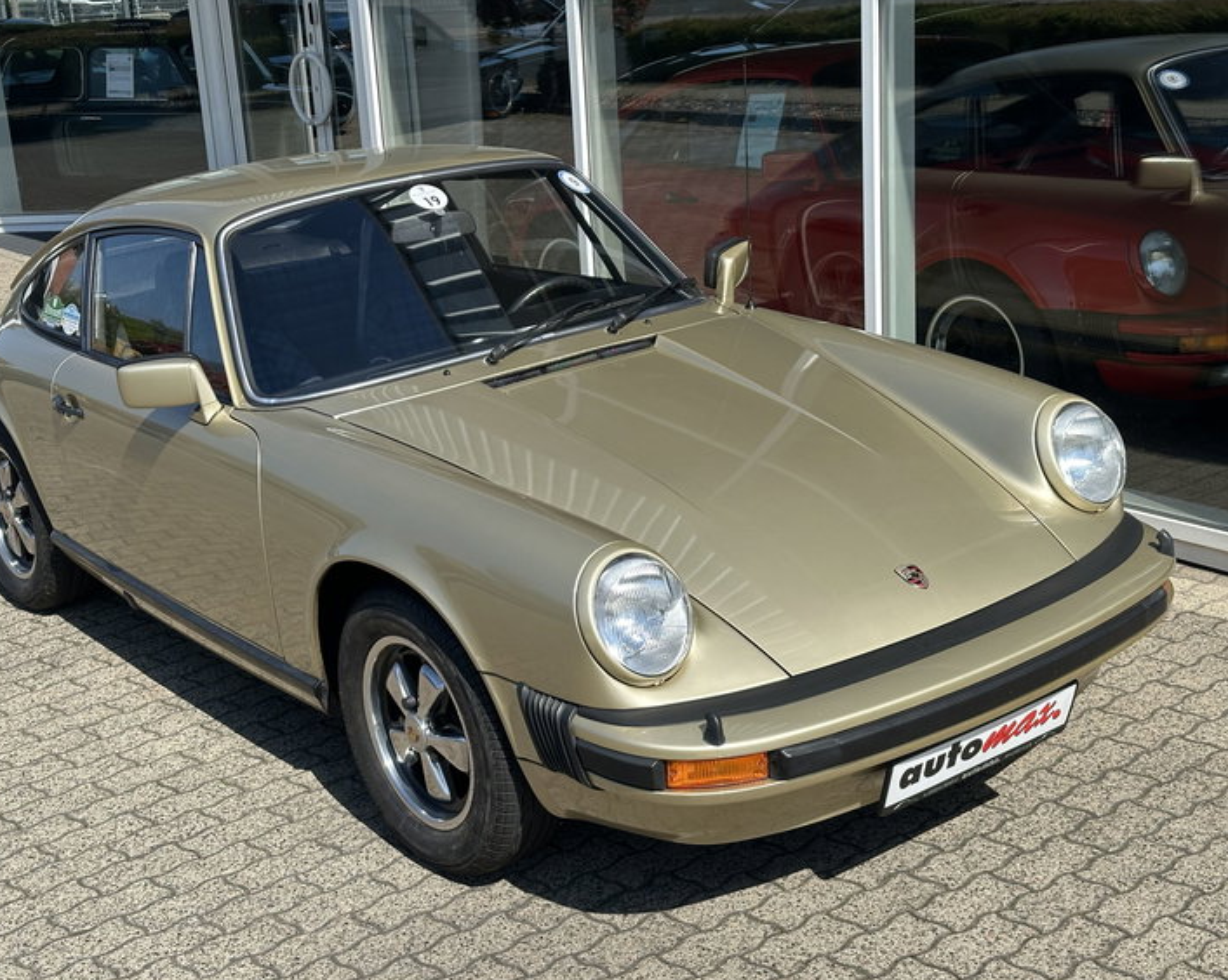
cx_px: 562
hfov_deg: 36.7
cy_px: 483
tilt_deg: -16.1
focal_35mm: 51
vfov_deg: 29.7
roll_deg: +4.8
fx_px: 1853
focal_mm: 6.86
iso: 64
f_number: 1.78
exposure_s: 1/3731
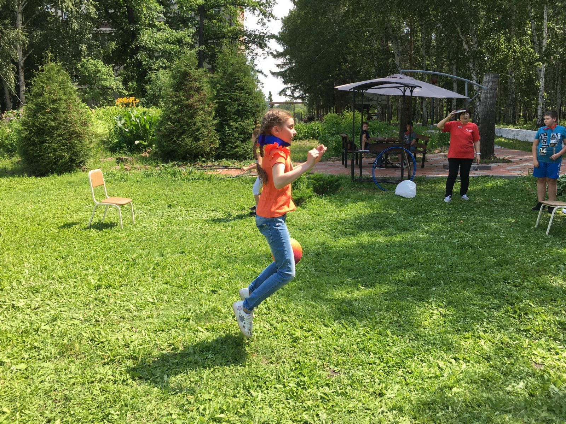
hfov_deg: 61.7
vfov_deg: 48.2
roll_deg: +2.0
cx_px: 283
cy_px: 212
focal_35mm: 29
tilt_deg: -9.5
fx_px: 474
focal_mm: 4.15
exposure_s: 1/605
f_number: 2.2
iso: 25
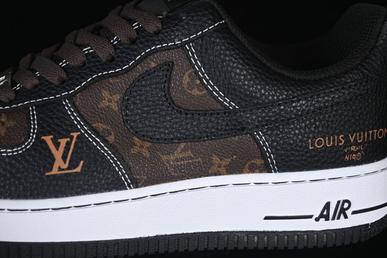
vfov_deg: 18.2
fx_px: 806
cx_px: 194
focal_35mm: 75
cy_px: 129
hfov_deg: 27.0
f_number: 6.3
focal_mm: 50
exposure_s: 1/60
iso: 160
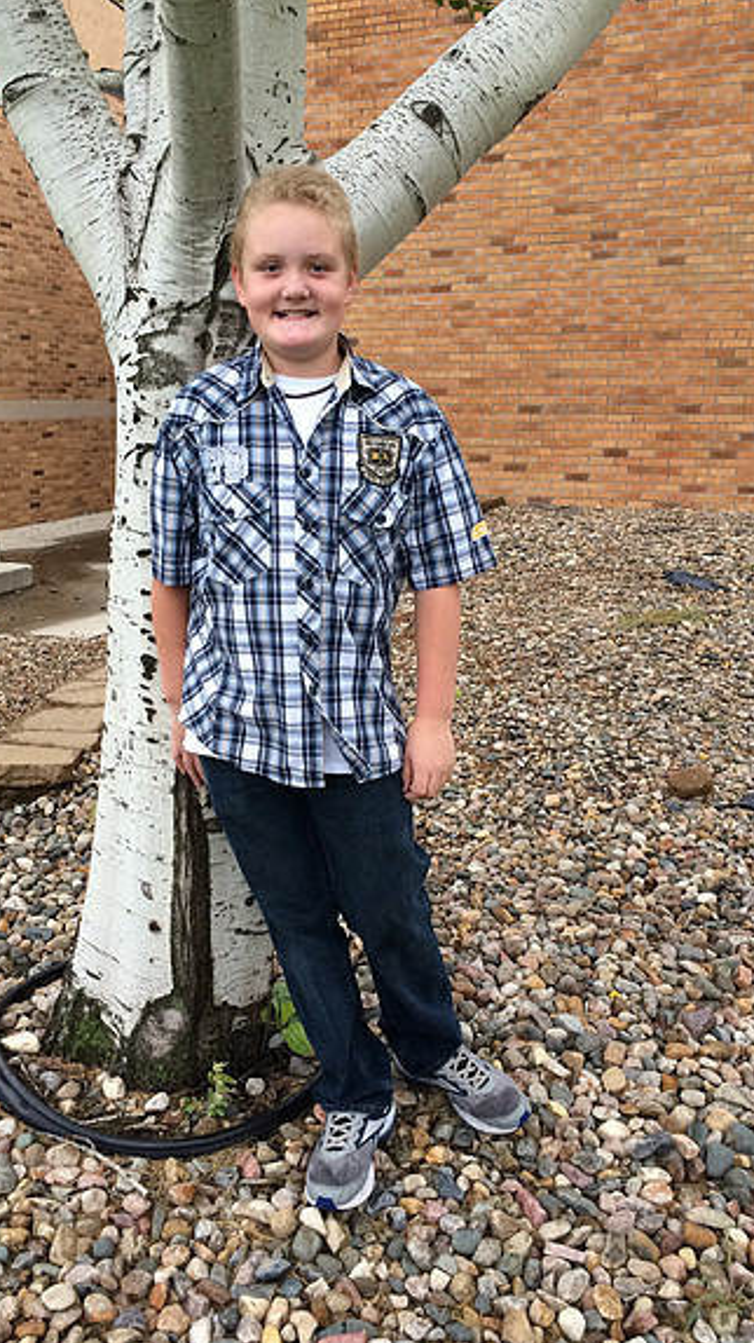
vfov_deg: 61.0
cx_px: 310
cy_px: 670
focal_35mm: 32
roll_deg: +0.5
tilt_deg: -13.0
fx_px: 1138
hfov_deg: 36.5
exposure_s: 1/30
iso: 50
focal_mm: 4.15
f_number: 2.2
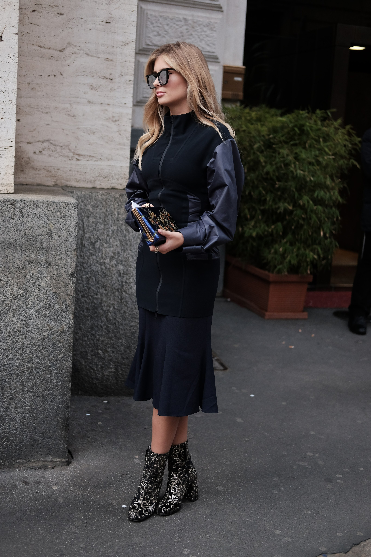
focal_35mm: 53
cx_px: 186
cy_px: 278
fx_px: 819
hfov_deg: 25.5
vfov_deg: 37.5
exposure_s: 1/1600
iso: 800
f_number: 2
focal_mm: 35
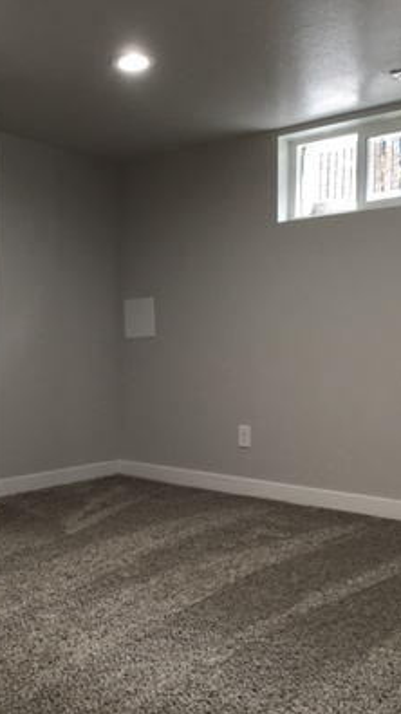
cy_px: 372
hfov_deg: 28.8
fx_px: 776
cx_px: 128
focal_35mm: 41
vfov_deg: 49.4
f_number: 2.4
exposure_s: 1/30
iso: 80
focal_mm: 3.3
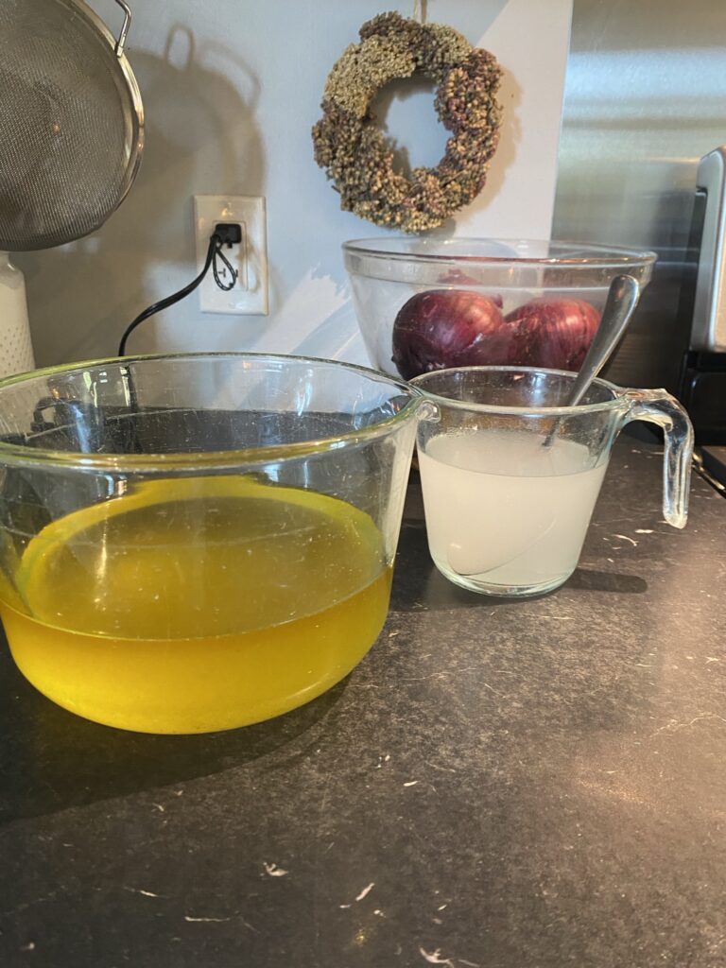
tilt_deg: -17.7
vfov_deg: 67.3
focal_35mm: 26
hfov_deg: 53.1
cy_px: 484
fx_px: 727
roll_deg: -1.0
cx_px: 363
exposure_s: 1/60
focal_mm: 4.25
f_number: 1.8
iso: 400
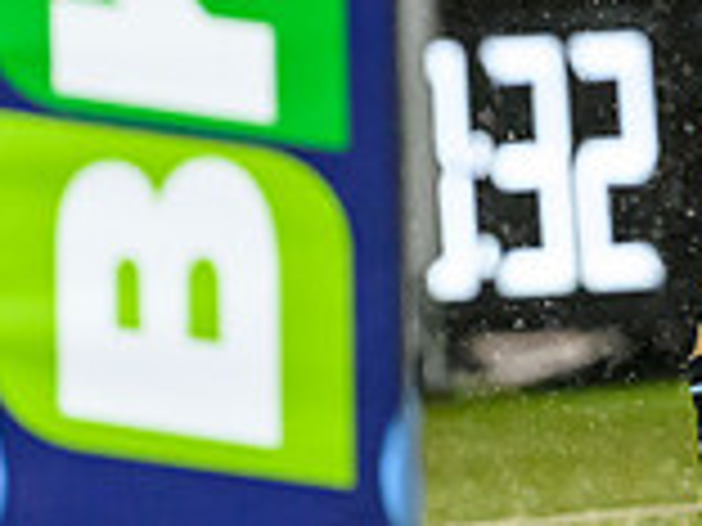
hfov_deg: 1.1
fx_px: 36321
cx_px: 910
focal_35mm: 1791
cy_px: 18
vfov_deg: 0.8
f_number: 3.2
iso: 6400
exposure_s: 1/1000
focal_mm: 400
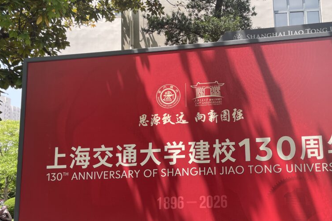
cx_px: 204
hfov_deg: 51.4
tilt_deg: +8.3
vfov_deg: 35.6
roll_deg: +2.2
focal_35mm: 37
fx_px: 341
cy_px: 148
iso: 32
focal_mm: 4.2
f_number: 1.6
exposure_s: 1/698
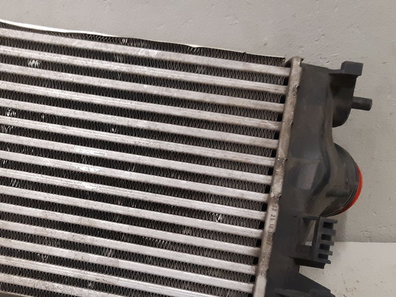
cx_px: 50
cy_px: 176
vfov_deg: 27.5
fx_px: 606
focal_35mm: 53
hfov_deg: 34.4
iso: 200
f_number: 1.7
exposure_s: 1/50
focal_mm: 3.93
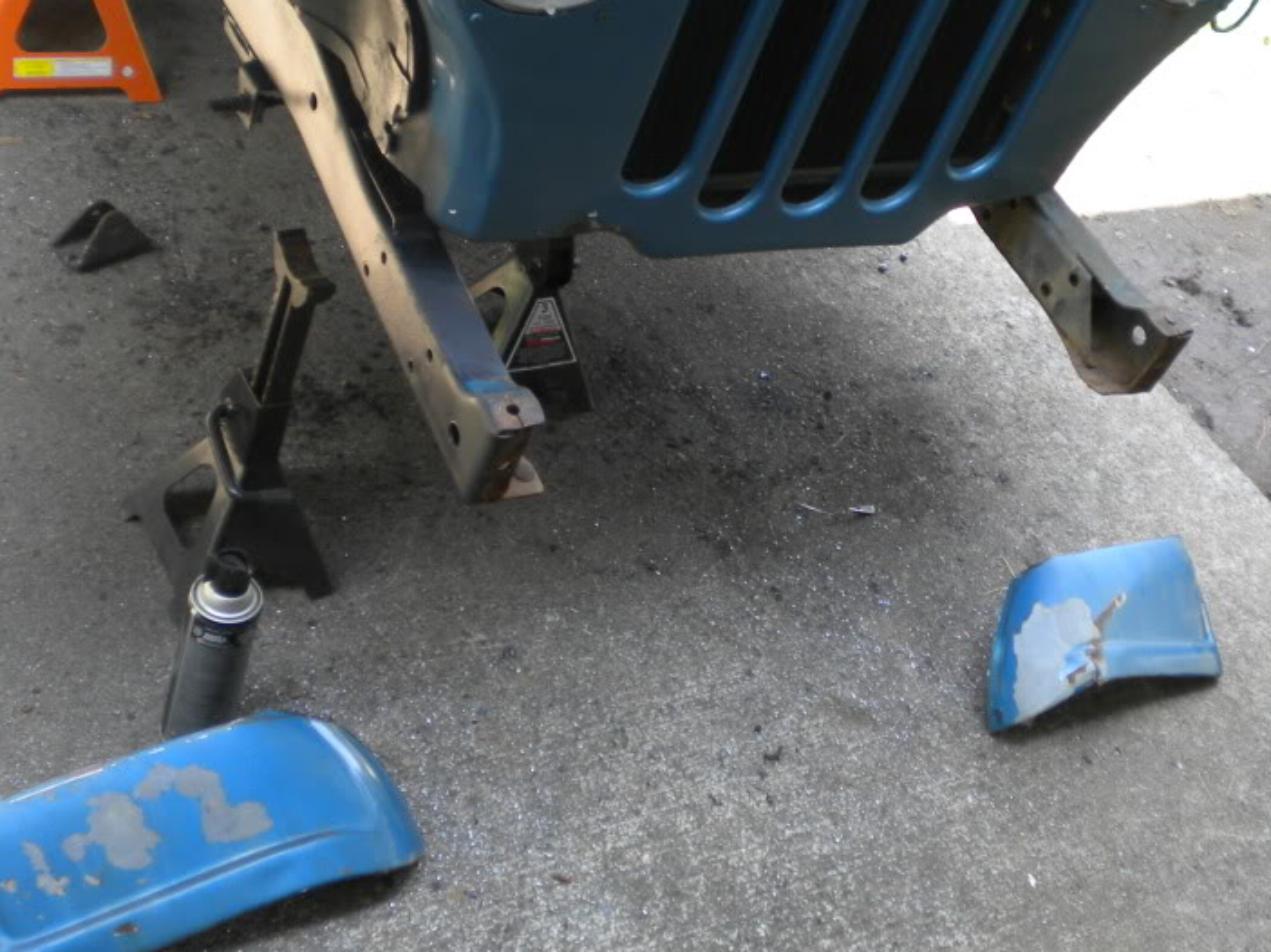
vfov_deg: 28.4
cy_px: 311
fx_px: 1872
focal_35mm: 51
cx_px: 707
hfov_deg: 37.5
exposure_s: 1/62
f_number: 3.1
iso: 85
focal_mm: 6.3
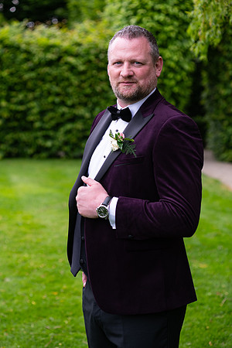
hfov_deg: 15.9
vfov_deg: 23.6
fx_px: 831
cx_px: 116
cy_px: 174
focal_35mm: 86
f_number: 3.5
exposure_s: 1/200
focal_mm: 86
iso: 250
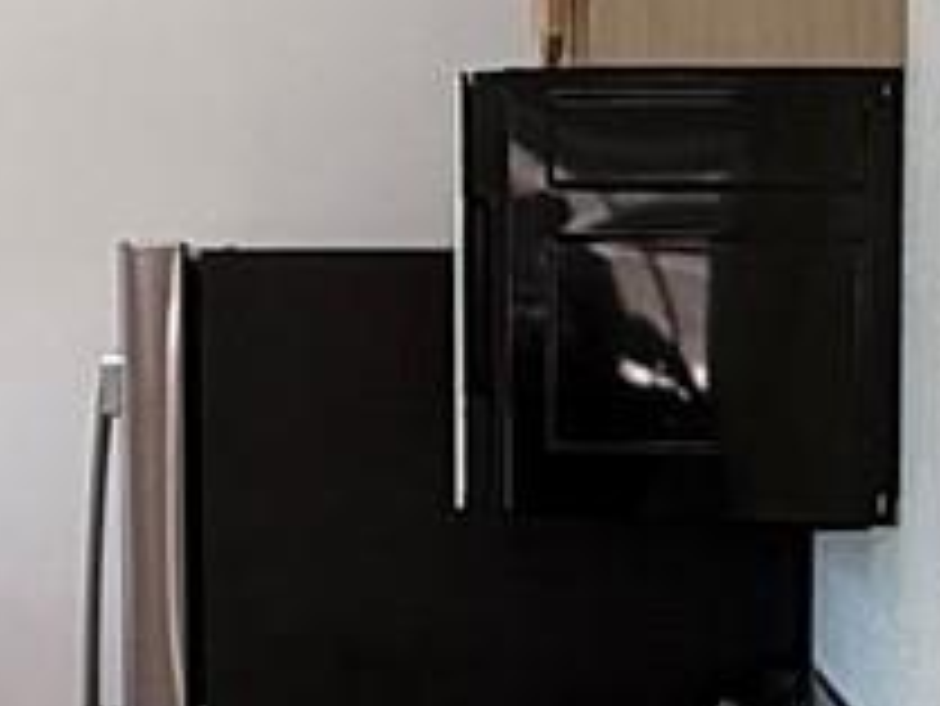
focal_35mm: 107
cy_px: 562
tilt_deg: -4.2
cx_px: 684
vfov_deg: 13.8
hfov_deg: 18.3
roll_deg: +0.0
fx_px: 2907
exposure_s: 1/120
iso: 125
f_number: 2.2
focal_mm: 2.22
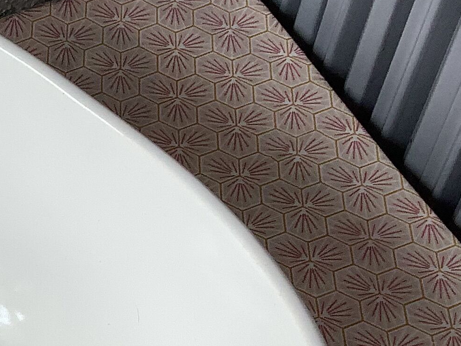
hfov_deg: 17.5
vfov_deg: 14.1
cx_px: -189
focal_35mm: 103
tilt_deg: -51.7
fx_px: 1372
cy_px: 359
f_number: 2.4
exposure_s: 1/120
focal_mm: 3.3
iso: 40
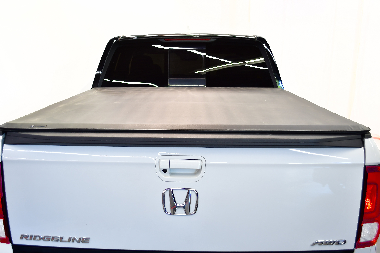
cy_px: 126
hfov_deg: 57.2
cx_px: 190
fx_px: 348
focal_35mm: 33
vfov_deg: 40.0
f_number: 3.8
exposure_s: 1/40
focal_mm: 22
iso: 360
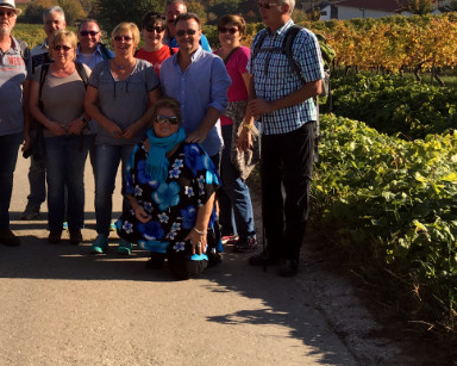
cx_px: 18
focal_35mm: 59
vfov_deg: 25.4
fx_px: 798
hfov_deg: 30.1
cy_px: 85
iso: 25
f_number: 2.2
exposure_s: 1/1099
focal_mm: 4.2
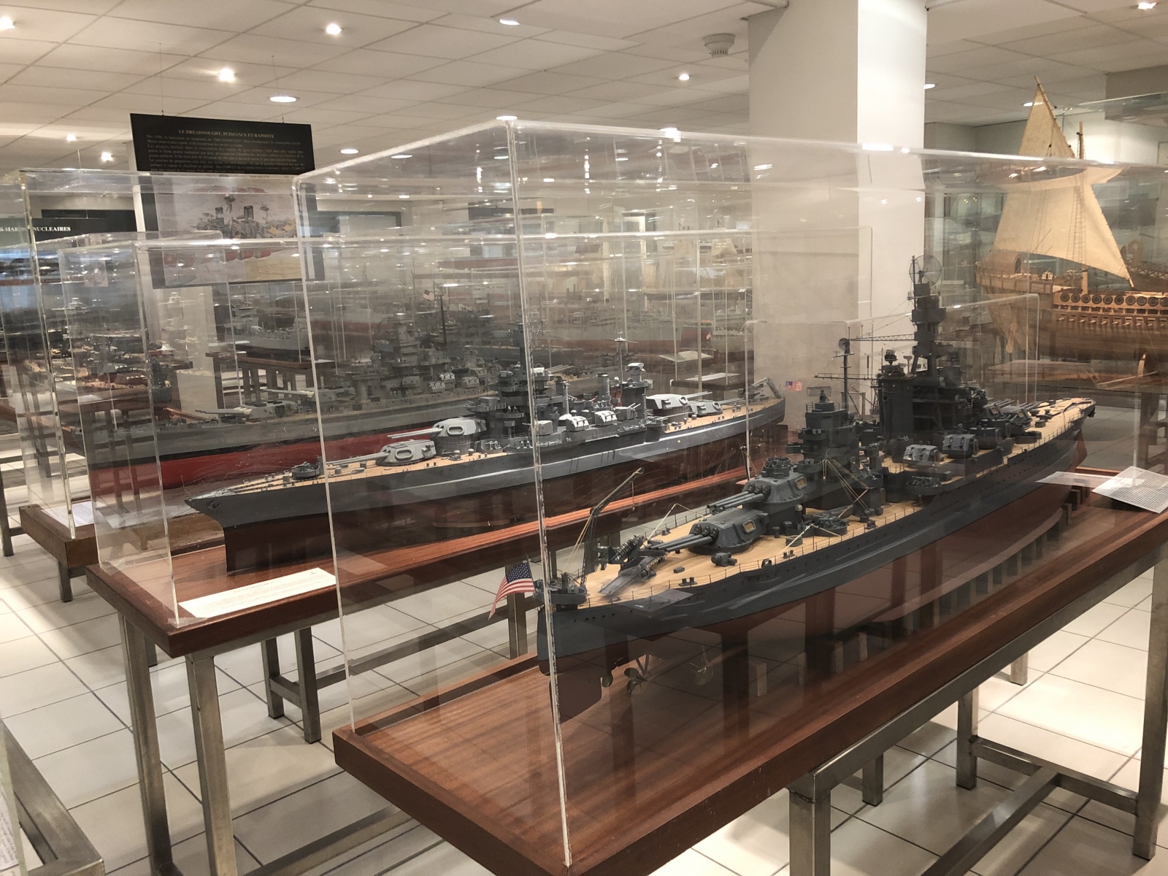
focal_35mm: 28
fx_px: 945
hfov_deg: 63.4
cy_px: 438
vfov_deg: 49.7
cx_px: 584
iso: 80
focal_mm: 3.99
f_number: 1.8
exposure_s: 1/17
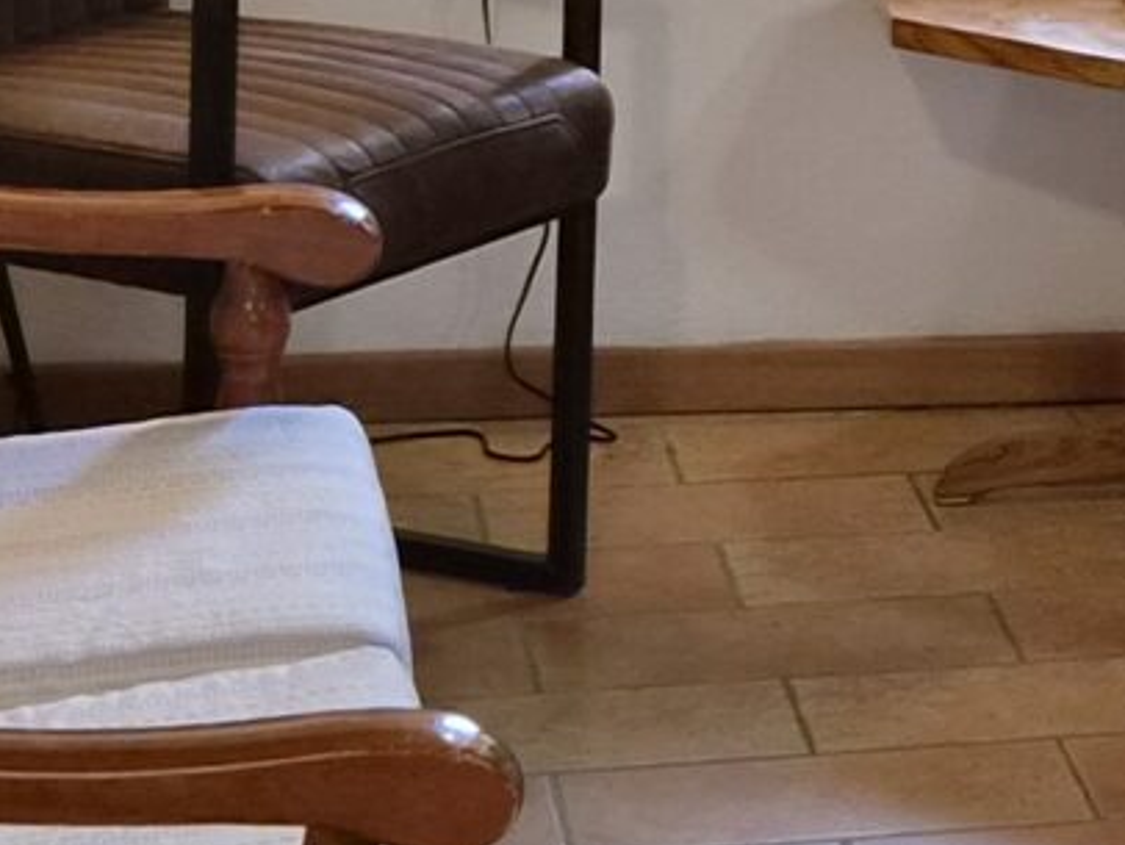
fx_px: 4715
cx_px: 1854
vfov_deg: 10.1
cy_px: -199
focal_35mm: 145
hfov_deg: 12.7
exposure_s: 1/100
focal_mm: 5.4
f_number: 1.8
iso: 250
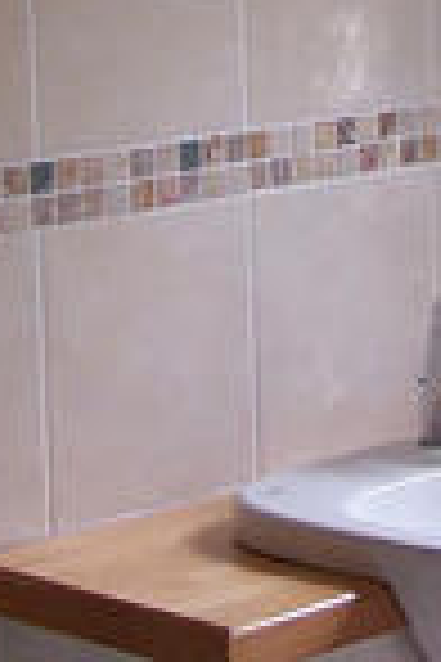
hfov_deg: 8.8
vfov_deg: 13.2
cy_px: 86
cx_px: 477
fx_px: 2848
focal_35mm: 155
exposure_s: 1/30
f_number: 2.8
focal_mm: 6.3
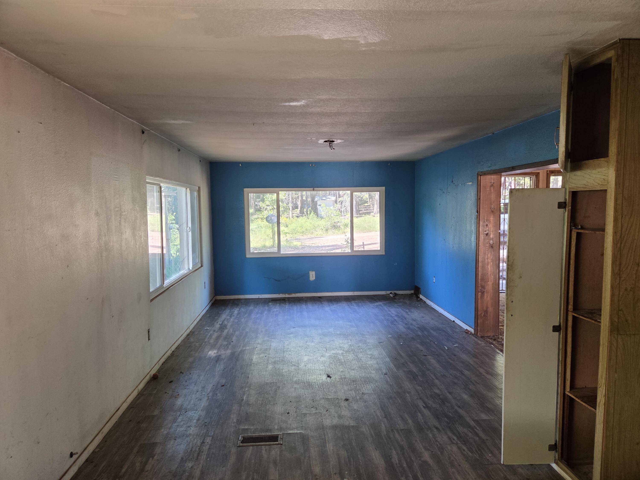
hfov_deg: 73.9
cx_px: 320
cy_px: 240
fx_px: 425
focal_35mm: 23
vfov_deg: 58.9
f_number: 1.8
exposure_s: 1/120
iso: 320
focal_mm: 5.4
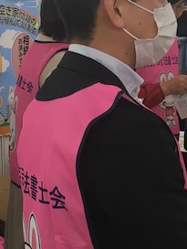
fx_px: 770
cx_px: 152
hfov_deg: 13.8
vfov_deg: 18.4
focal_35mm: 107
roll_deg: -0.5
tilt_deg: -11.4
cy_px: 135
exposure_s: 1/40
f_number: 2.2
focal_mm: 4.15
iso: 25
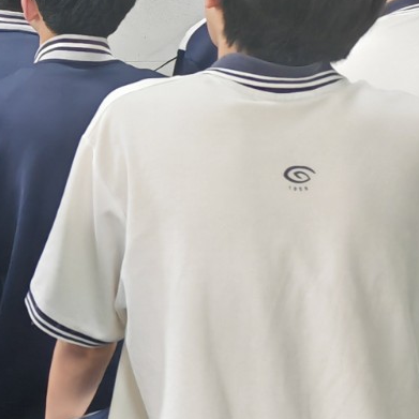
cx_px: -99
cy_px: 35
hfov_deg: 13.7
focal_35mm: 123
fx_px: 1684
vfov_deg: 14.0
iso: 250
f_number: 1.9
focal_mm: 5.52
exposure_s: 1/50
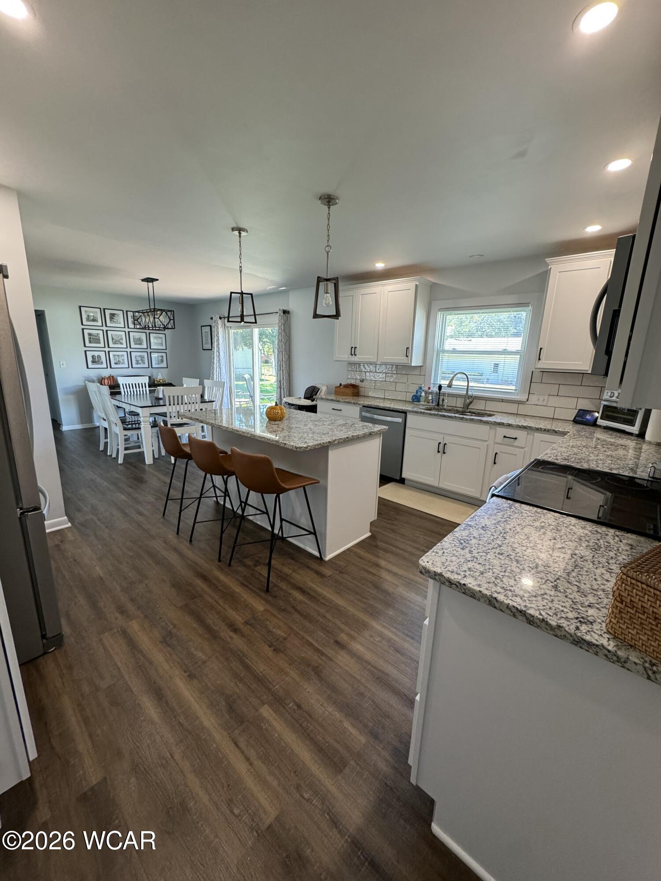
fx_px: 356
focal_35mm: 14
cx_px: 330
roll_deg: -2.1
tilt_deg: -12.2
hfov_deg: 85.7
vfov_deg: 102.1
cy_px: 440
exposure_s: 1/120
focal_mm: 2.22
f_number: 2.2
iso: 250
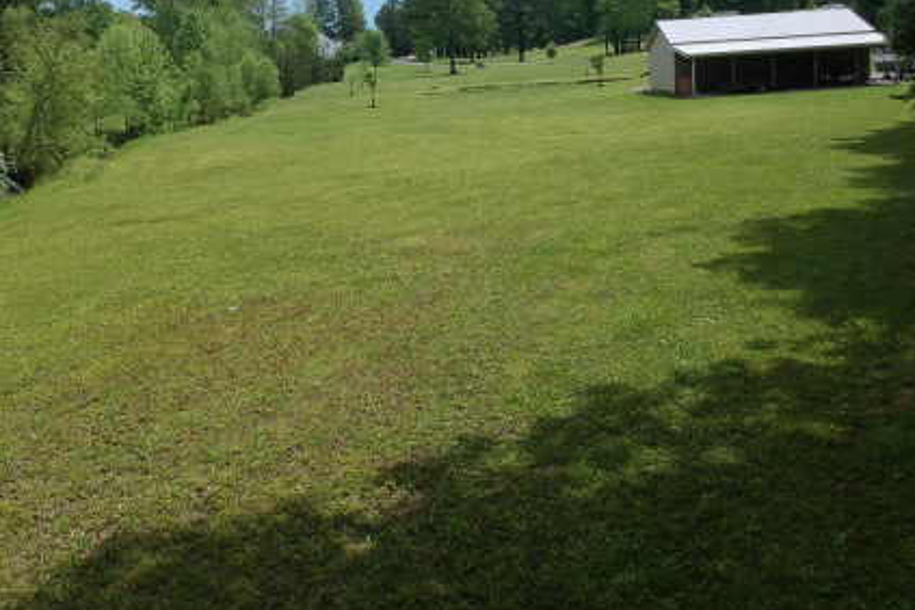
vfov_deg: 32.3
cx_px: 445
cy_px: 190
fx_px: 1042
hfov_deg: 47.4
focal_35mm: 41
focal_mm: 4.49
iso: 100
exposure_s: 1/1250
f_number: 2.6
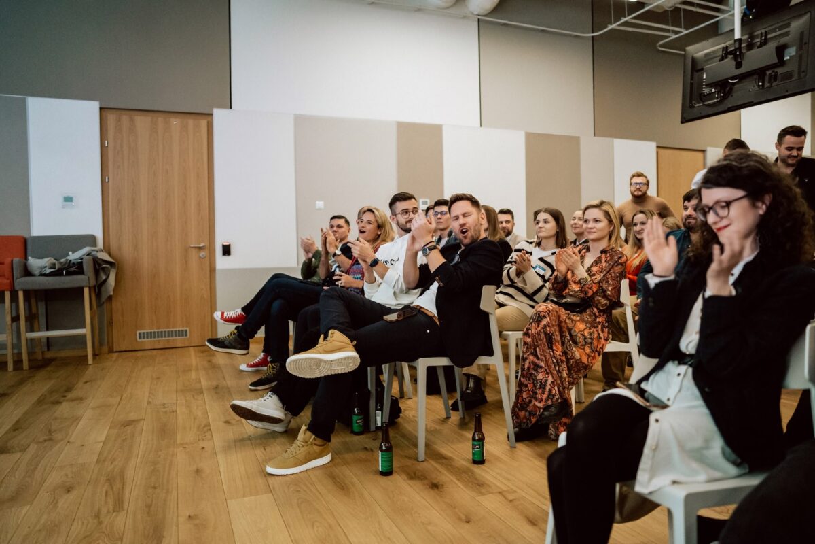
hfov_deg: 73.7
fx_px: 543
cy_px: 272
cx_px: 408
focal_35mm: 24
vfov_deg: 53.1
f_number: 1.8
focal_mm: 24
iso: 2500
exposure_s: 1/200
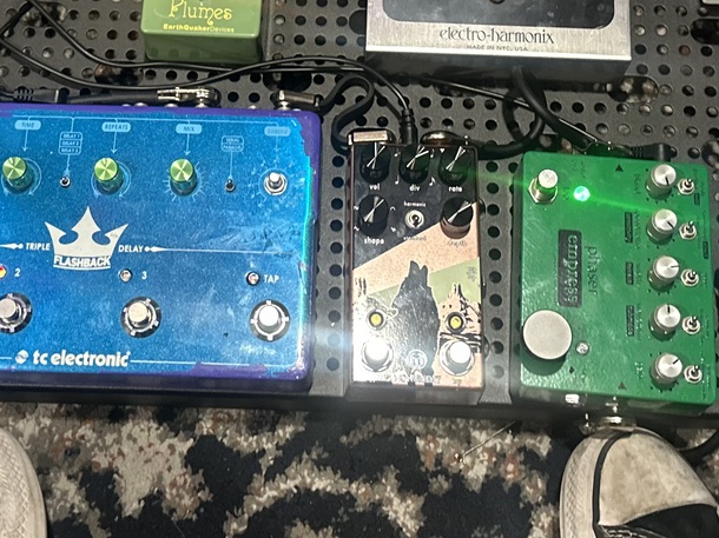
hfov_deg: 30.7
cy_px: 24
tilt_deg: -63.0
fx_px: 1308
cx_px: 291
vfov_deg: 22.5
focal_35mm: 63
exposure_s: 1/60
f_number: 1.78
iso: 500
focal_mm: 6.86
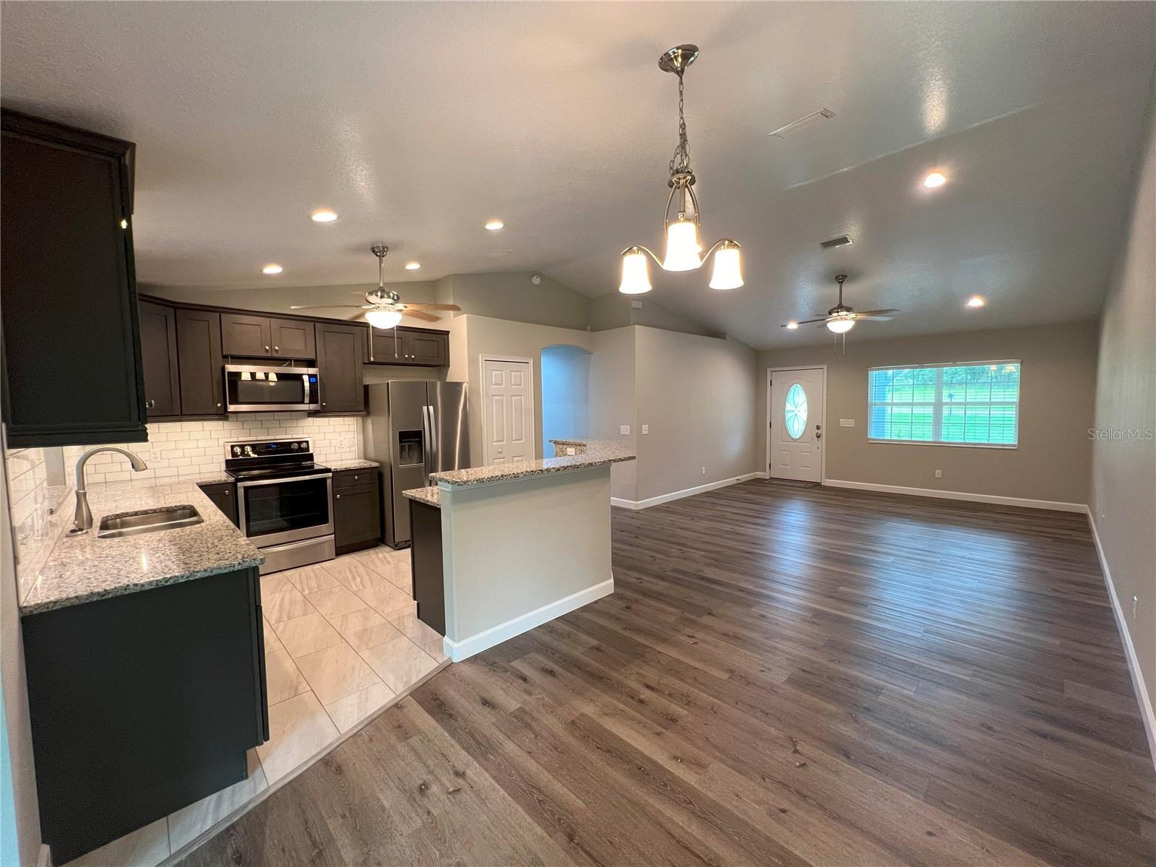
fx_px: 434
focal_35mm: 13
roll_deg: +0.6
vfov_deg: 89.9
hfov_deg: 106.2
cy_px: 434
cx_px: 578
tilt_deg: -3.9
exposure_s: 1/60
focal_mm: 1.57
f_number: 1.8
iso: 250
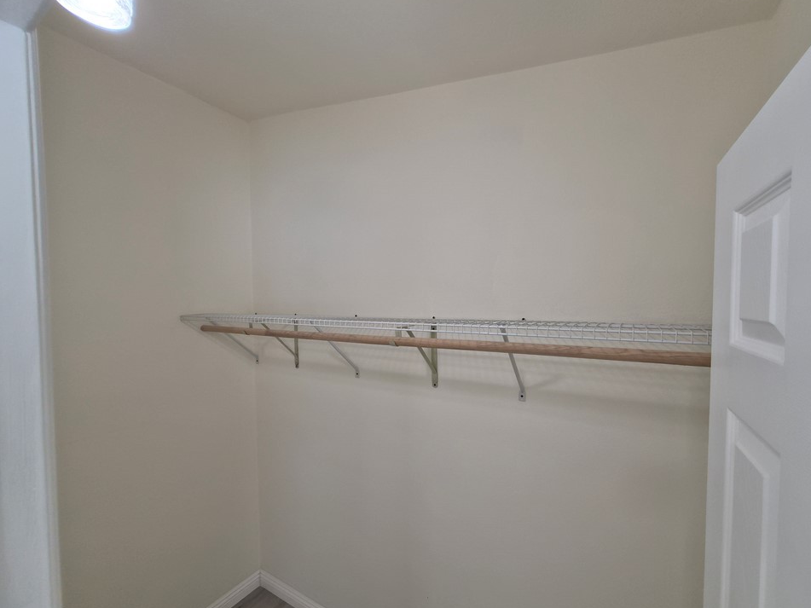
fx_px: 328
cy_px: 317
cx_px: 422
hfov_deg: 102.0
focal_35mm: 14
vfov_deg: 85.6
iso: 80
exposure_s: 1/60
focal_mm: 1.7
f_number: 2.2
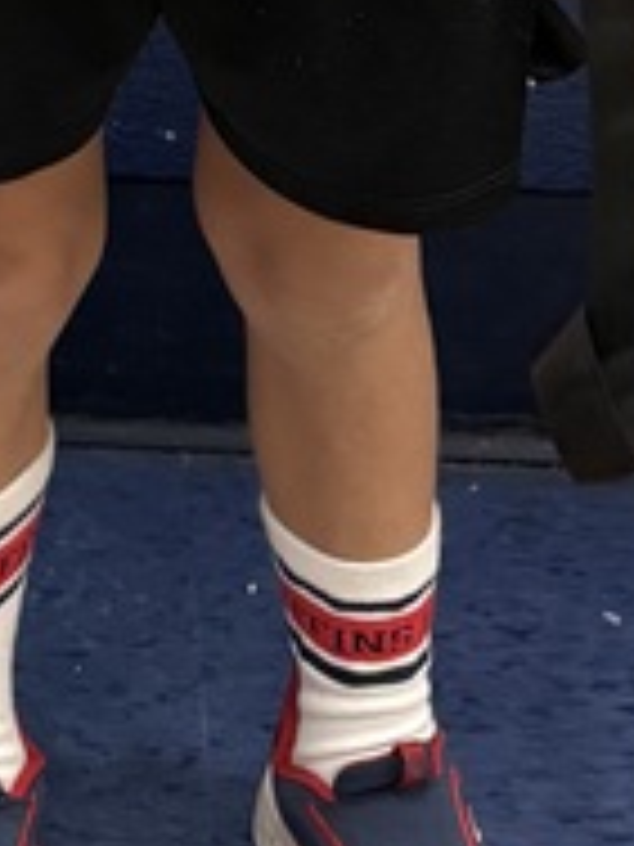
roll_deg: +3.5
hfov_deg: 10.6
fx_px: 3199
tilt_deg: -18.3
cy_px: -634
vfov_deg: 13.6
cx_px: -522
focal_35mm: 131
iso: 250
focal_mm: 6.76
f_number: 1.78
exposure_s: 1/60
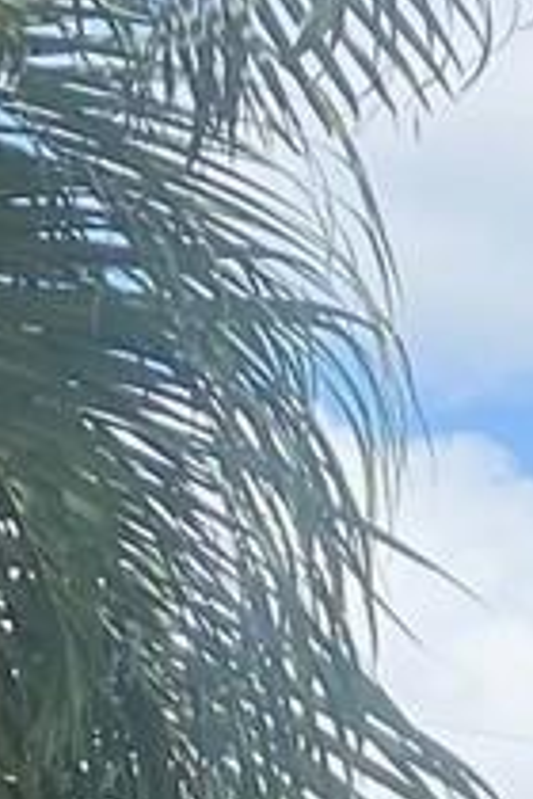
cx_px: 1915
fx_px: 4575
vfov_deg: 8.9
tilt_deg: -1.5
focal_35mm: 206
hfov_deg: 5.9
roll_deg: -0.7
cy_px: 2009
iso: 32
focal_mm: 4.25
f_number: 1.8
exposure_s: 1/1927
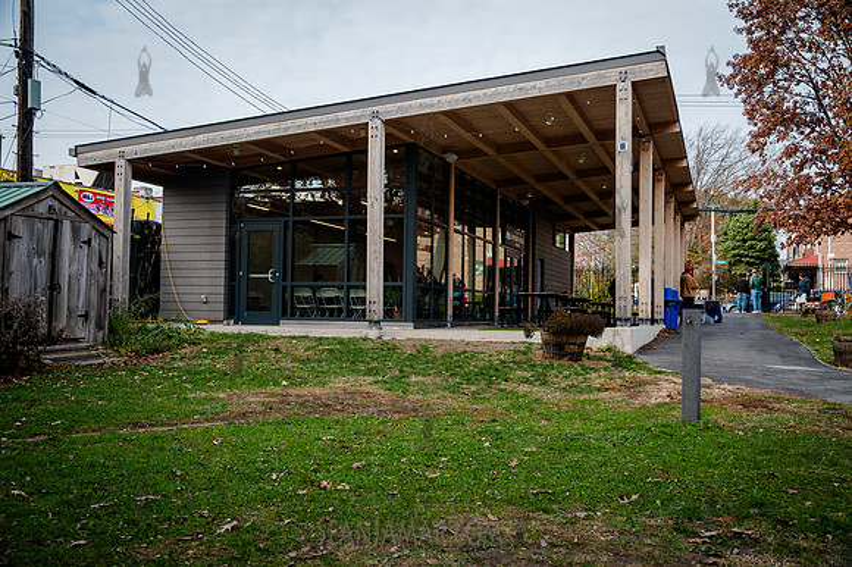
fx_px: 828
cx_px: 426
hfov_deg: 54.5
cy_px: 284
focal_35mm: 35
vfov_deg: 37.8
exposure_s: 1/400
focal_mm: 35
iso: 1000
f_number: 6.3
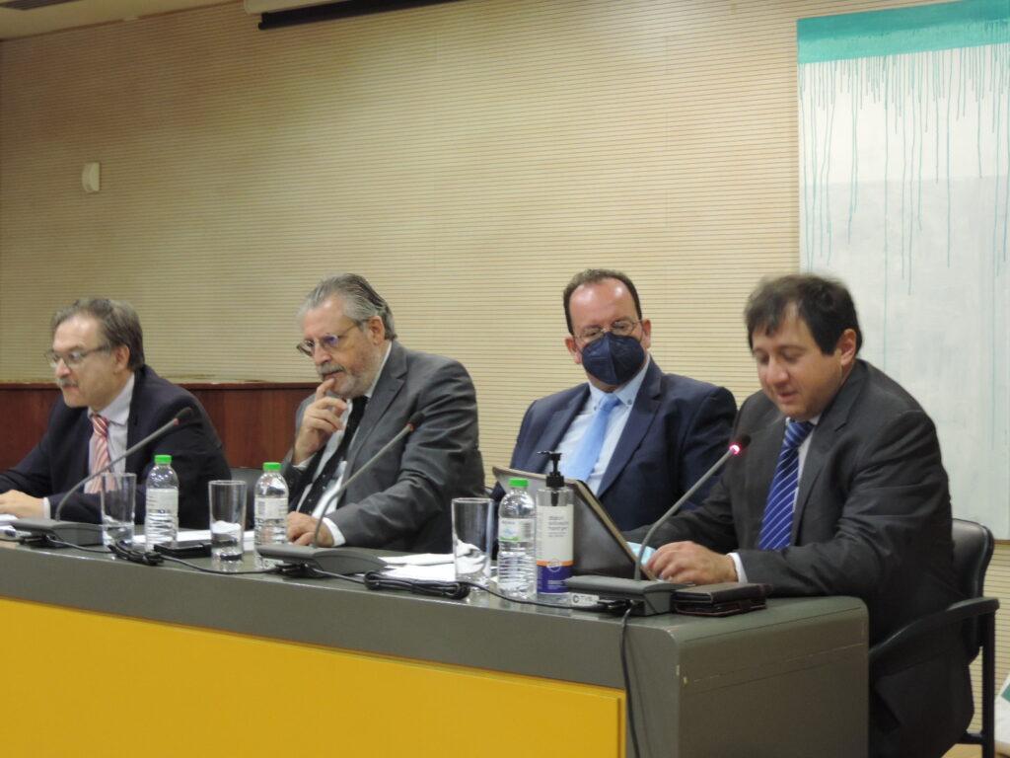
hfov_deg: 27.8
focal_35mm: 70
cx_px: 505
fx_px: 2042
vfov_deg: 21.0
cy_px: 379
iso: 560
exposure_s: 1/15
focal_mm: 12.4
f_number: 3.9
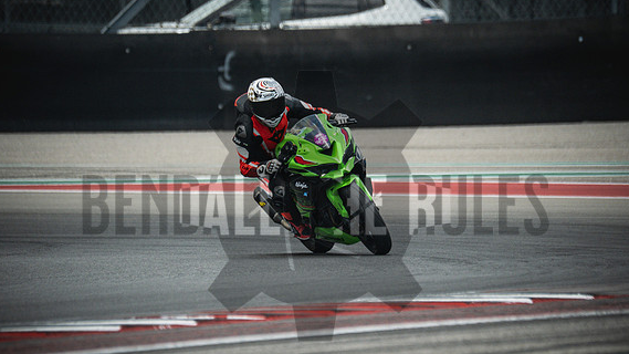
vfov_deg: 1.9
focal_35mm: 641
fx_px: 10690
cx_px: 315
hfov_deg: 3.4
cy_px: 206
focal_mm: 400
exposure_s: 1/1600
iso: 1250
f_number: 5.6
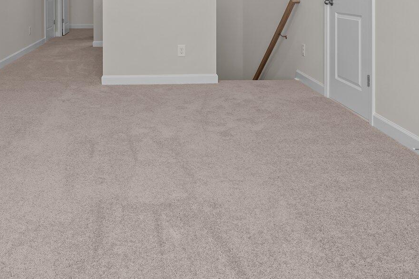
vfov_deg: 32.1
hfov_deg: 50.9
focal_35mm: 37
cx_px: 138
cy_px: -20
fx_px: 430
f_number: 8
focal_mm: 16
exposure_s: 1/4
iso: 400
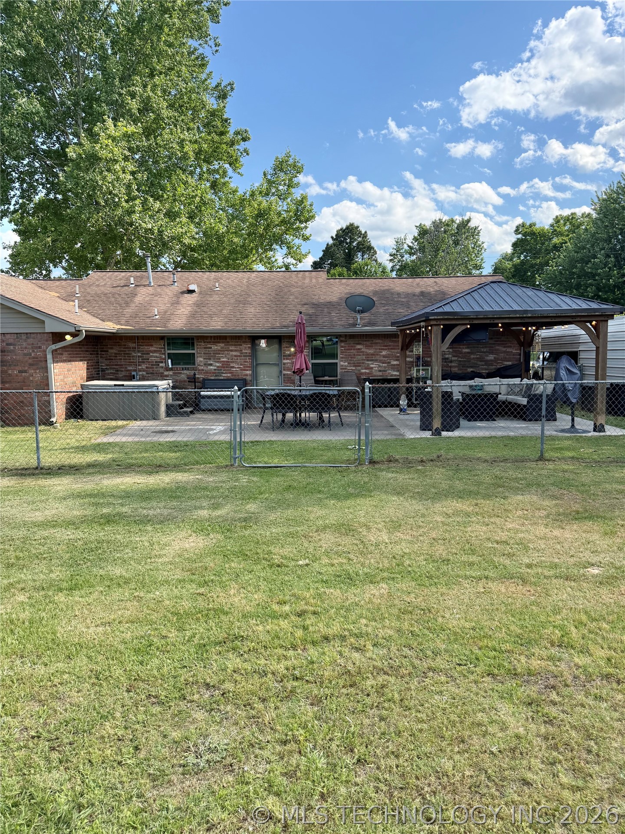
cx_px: 312
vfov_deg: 71.6
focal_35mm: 24
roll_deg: +0.4
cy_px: 417
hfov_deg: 56.8
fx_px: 578
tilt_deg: -6.2
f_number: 1.78
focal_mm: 6.76
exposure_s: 1/3584
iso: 100
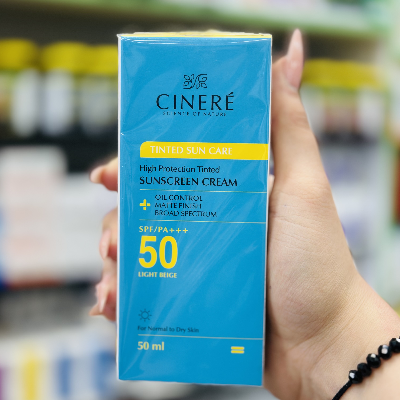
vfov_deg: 30.0
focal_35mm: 57
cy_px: 200
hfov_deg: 30.0
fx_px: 745
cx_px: 199
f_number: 1.78
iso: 80
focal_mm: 6.86
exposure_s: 1/100
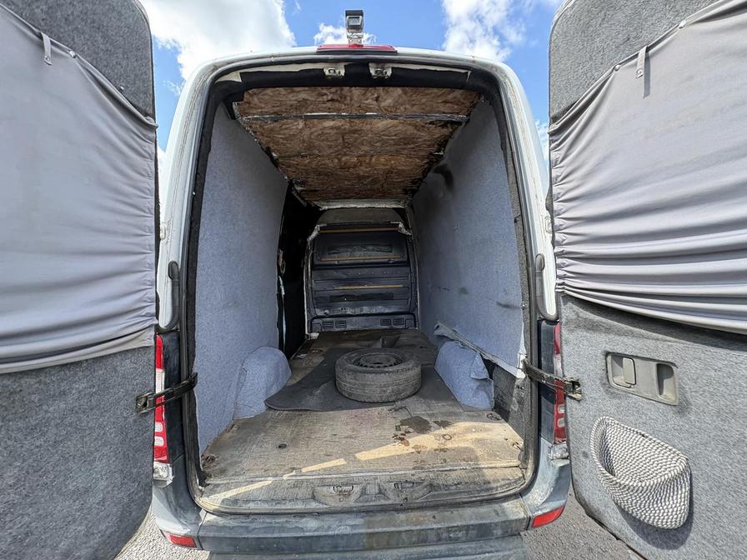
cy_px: 280
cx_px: 374
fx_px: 302
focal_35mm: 14
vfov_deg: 85.7
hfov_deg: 102.1
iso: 80
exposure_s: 1/136
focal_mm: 2.22
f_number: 2.2
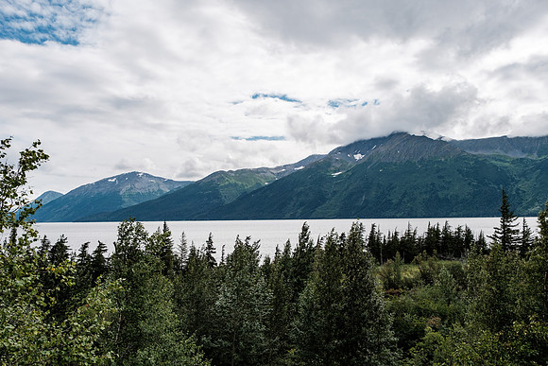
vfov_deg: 53.2
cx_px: 274
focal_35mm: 24
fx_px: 365
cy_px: 183
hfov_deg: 73.7
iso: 320
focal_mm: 16
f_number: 5.6
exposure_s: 1/1800
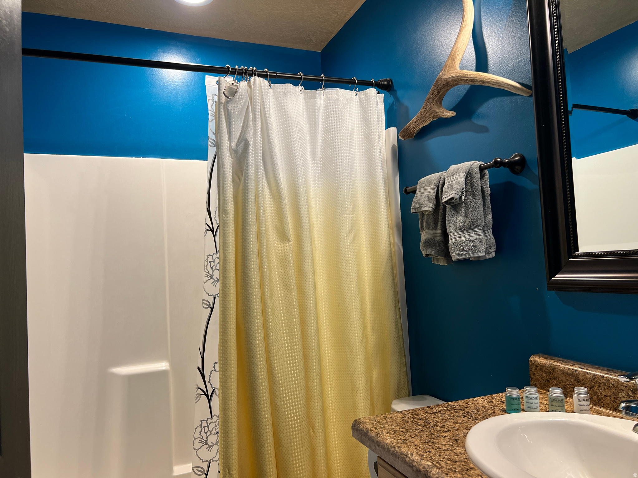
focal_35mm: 26
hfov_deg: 67.3
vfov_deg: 53.1
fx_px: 479
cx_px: 319
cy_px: 239
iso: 80
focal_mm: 5.7
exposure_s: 1/60
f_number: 1.5
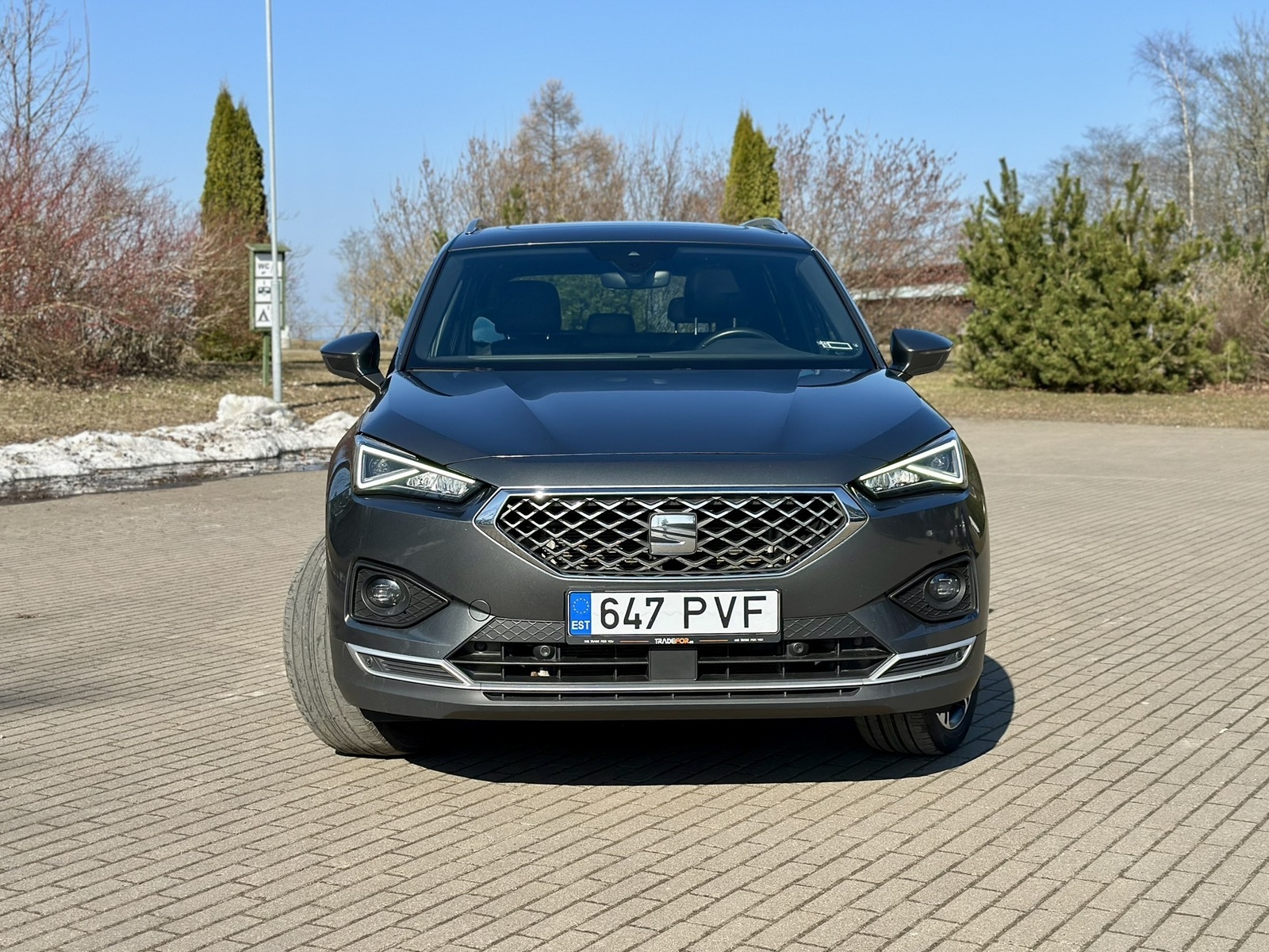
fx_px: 1760
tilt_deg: -5.5
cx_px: 634
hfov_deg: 39.7
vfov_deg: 30.3
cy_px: 476
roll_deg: -0.2
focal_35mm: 48
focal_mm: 6.86
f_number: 1.78
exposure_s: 1/3731
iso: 80
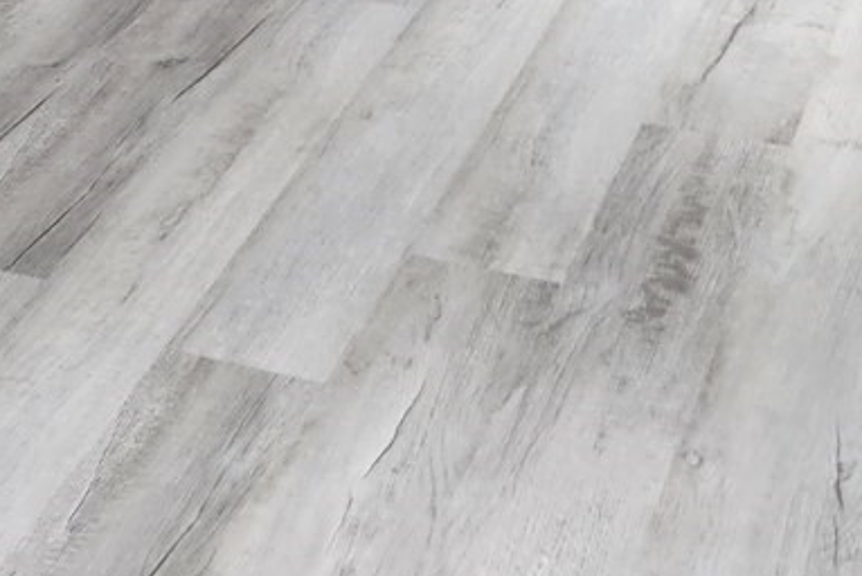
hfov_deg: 20.2
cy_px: -727
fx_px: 2396
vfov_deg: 11.7
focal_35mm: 100
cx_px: 178
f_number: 1.8
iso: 200
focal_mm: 5
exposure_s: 1/180
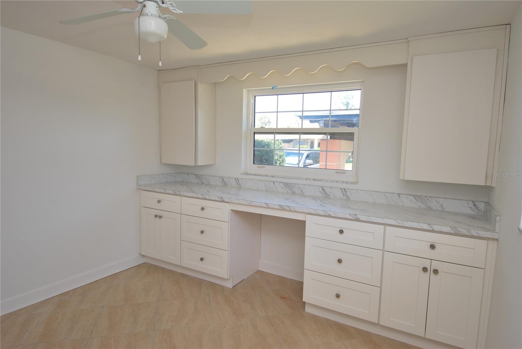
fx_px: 305
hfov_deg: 81.2
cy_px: 174
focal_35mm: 21
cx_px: 261
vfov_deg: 59.6
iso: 100
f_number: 4
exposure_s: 1/60
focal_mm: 14
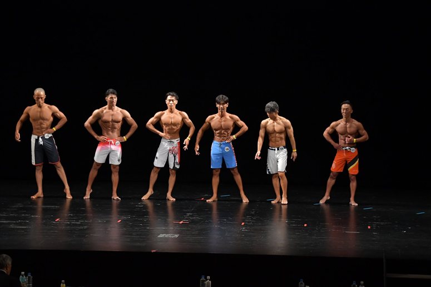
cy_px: 144
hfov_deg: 15.2
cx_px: 216
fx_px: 1615
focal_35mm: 135
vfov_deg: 10.2
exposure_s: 1/400
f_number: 5.6
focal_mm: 90
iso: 3200
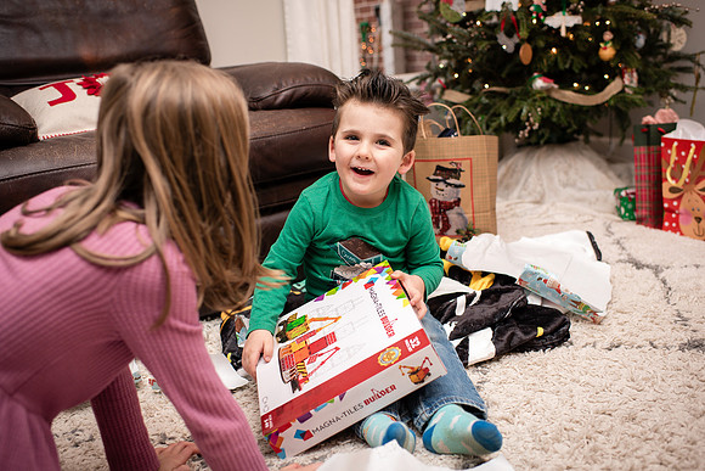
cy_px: 236
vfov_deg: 37.9
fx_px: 686
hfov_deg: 54.4
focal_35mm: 35
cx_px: 352
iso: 400
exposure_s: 1/200
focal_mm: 35
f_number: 2.8
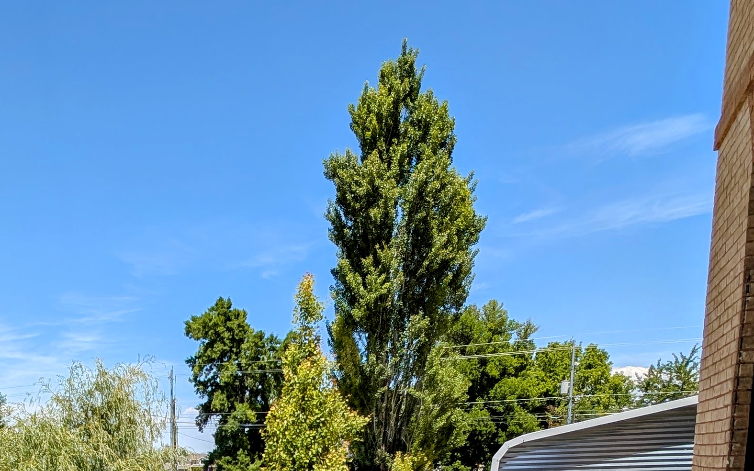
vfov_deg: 32.2
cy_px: 557
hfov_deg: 55.4
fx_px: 678
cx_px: 191
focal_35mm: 33
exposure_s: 1/2242
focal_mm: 2.23
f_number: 1.95
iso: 42
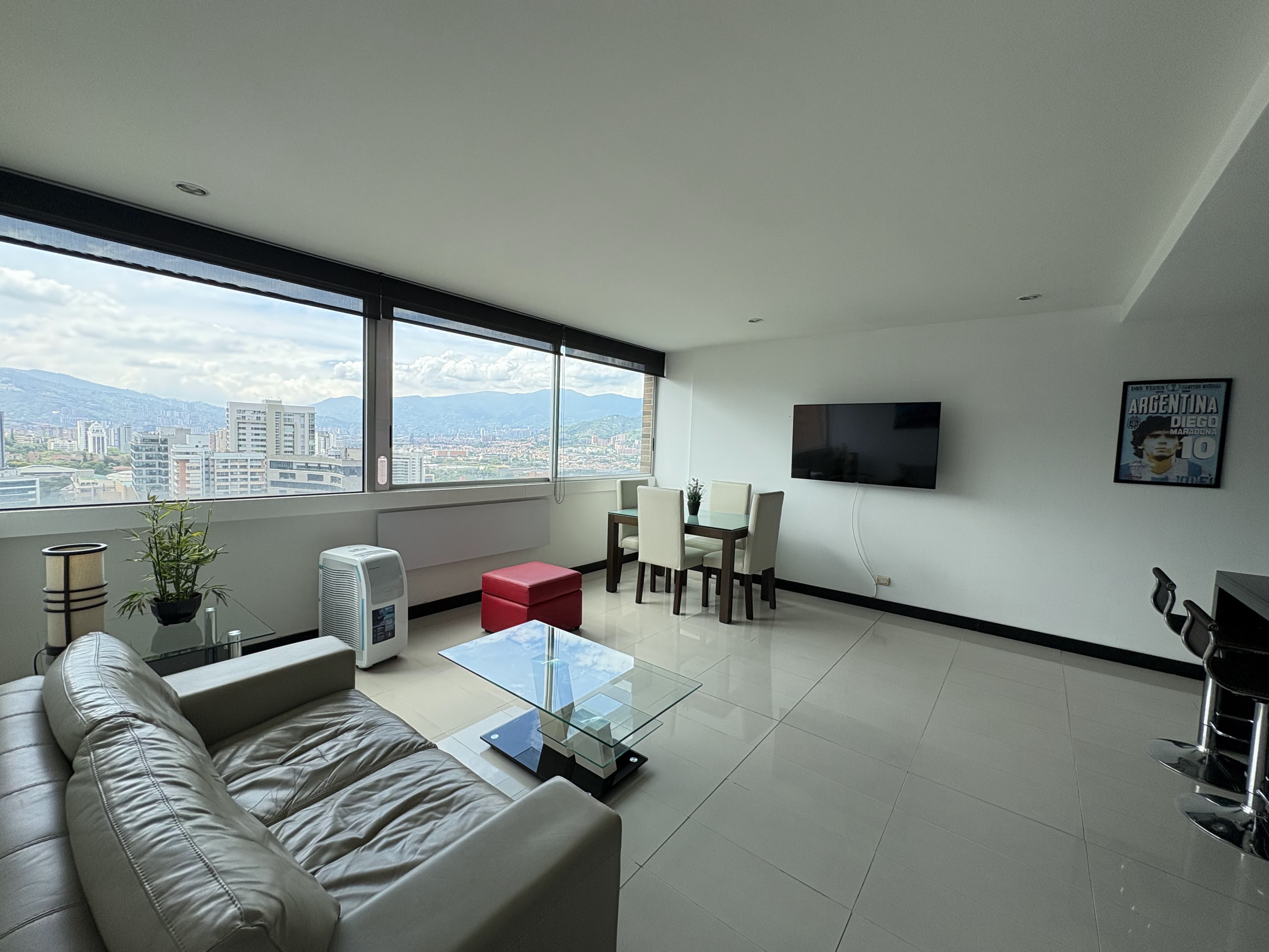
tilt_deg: -3.5
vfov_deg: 85.7
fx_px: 513
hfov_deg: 102.1
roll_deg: -2.2
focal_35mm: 14
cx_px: 634
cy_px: 476
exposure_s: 1/414
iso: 64
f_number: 2.2
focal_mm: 2.22
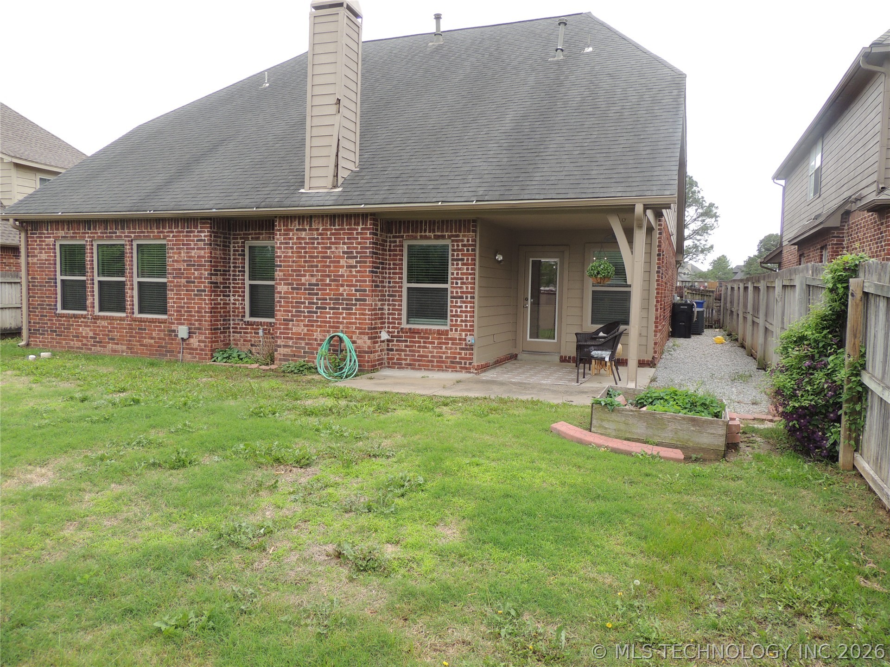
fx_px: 617
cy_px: 334
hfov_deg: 71.6
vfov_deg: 56.8
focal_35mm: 24
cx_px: 445
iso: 100
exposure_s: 1/320
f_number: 3
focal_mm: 4.3
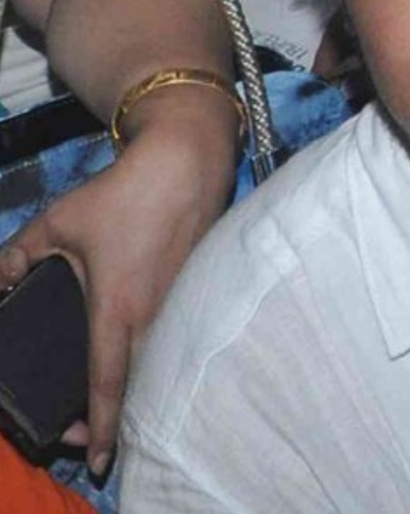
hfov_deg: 6.3
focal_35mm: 226
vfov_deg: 8.2
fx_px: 3429
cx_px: 1228
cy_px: -507
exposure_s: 1/250
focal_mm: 21
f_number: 10
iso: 1000
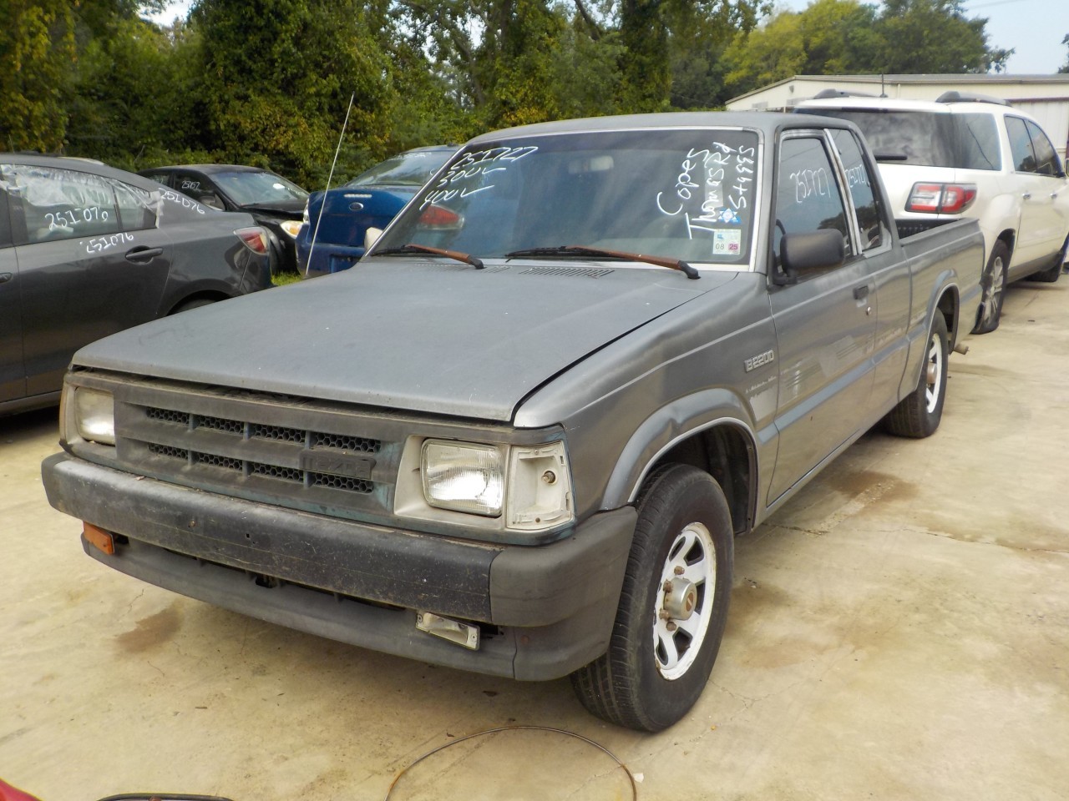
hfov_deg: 60.0
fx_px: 926
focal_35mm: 30
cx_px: 534
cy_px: 400
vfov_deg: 46.8
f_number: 3.3
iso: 125
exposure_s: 1/640
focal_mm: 4.1
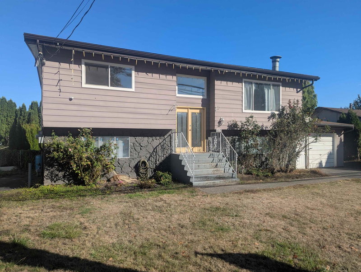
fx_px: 251
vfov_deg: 56.9
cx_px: 180
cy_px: 136
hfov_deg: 71.5
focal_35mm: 24
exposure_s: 1/2762
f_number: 1.85
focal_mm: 6.81
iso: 47
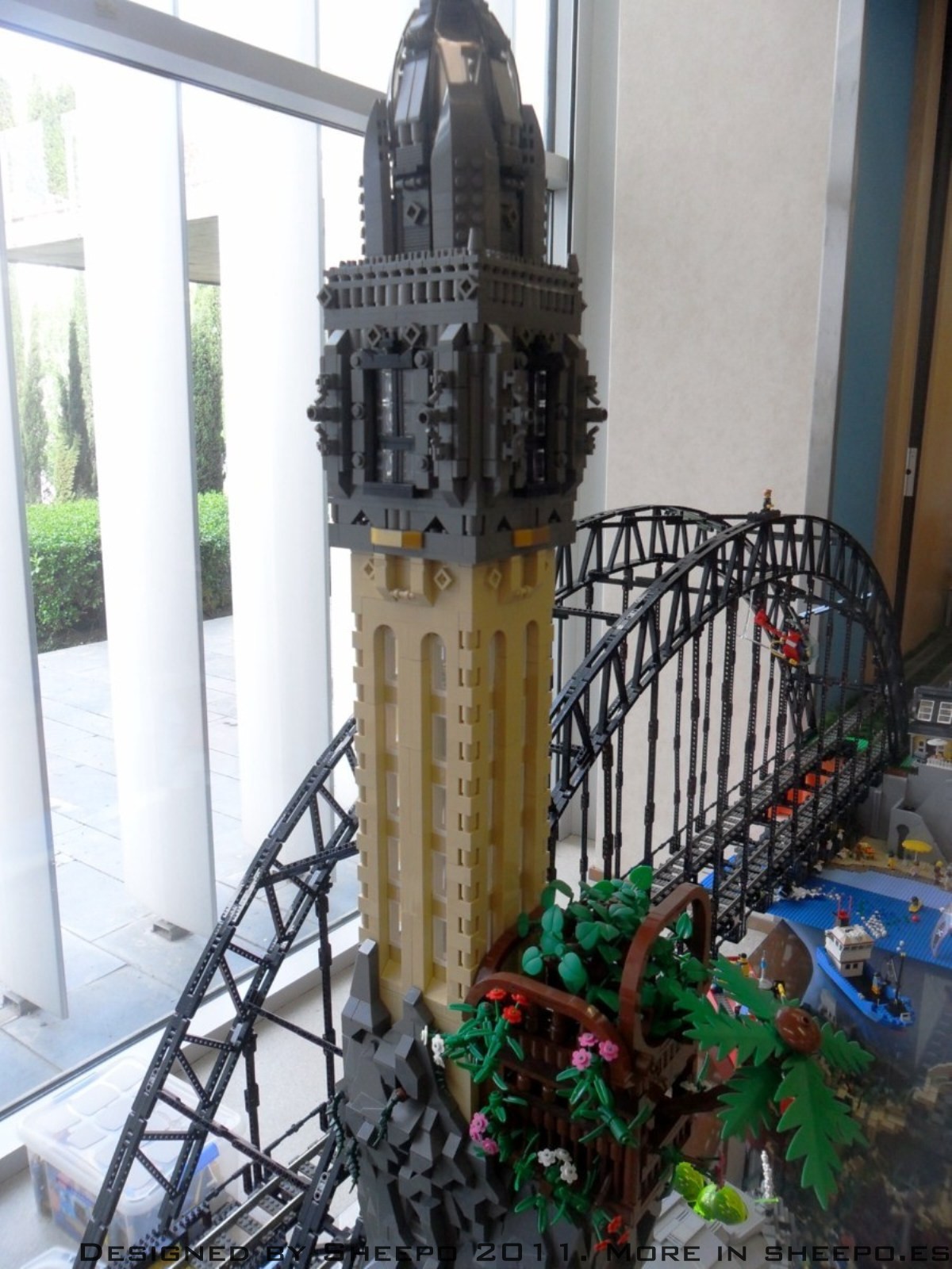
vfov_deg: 65.3
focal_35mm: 27
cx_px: 476
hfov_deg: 51.4
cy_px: 634
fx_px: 990
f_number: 3.5
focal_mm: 4.9
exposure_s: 1/45
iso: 100
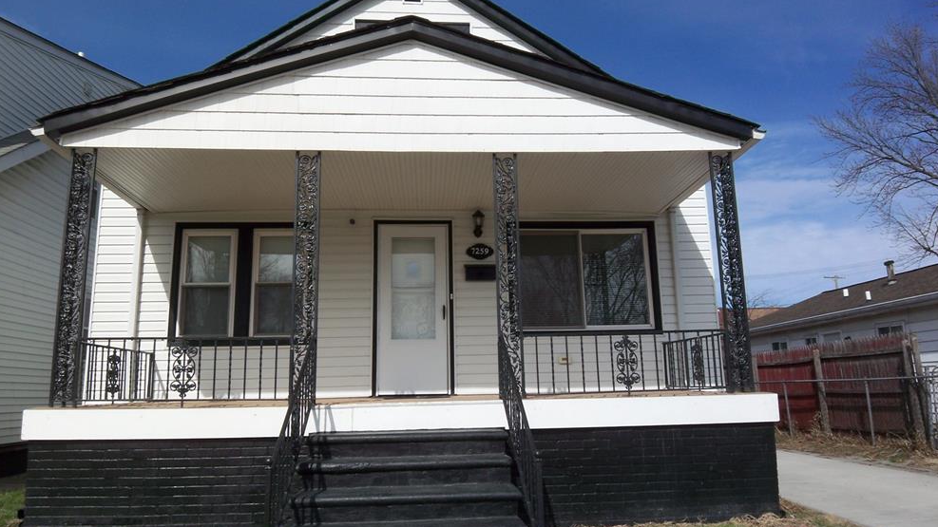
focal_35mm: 26
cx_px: 477
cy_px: 251
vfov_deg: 44.4
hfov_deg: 71.9
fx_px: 647
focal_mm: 3.8
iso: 50
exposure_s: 1/400
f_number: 5.6
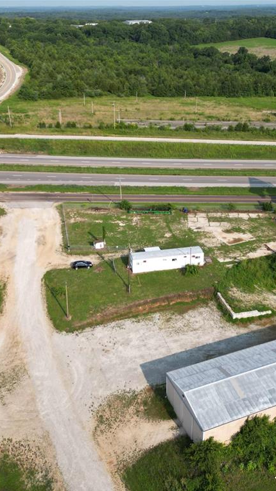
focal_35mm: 35
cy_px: 246
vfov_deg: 56.6
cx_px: 148
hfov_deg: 33.7
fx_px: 456
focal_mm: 6.72
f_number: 1.7
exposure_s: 1/2000
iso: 110
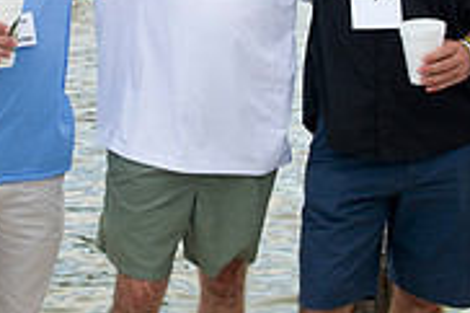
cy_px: -75
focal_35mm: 99
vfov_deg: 13.4
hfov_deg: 20.5
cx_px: 152
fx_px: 1291
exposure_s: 1/200
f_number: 5.6
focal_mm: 31
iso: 200
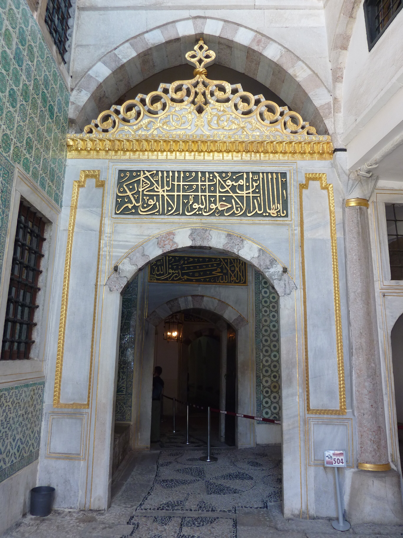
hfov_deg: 54.9
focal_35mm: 25
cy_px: 269
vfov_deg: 69.4
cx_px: 202
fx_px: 388
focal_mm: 4.1
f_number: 3.3
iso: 125
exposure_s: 1/30
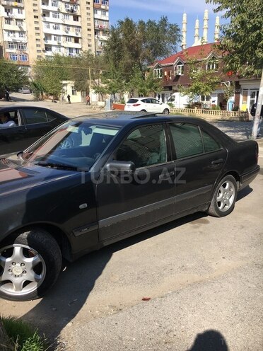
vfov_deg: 61.7
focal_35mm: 29
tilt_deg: -13.2
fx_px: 294
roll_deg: +1.1
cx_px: 132
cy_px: 176
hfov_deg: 48.2
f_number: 2.2
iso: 25
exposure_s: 1/1040
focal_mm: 4.15
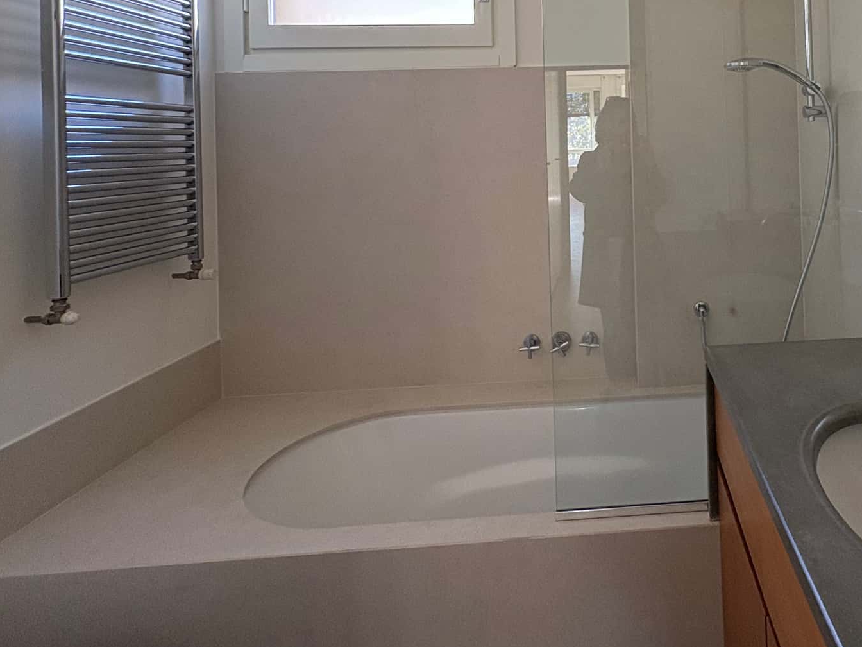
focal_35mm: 25
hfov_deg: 64.8
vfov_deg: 51.6
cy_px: 135
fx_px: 623
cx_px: 655
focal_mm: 2.22
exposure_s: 1/77
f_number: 2.2
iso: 250
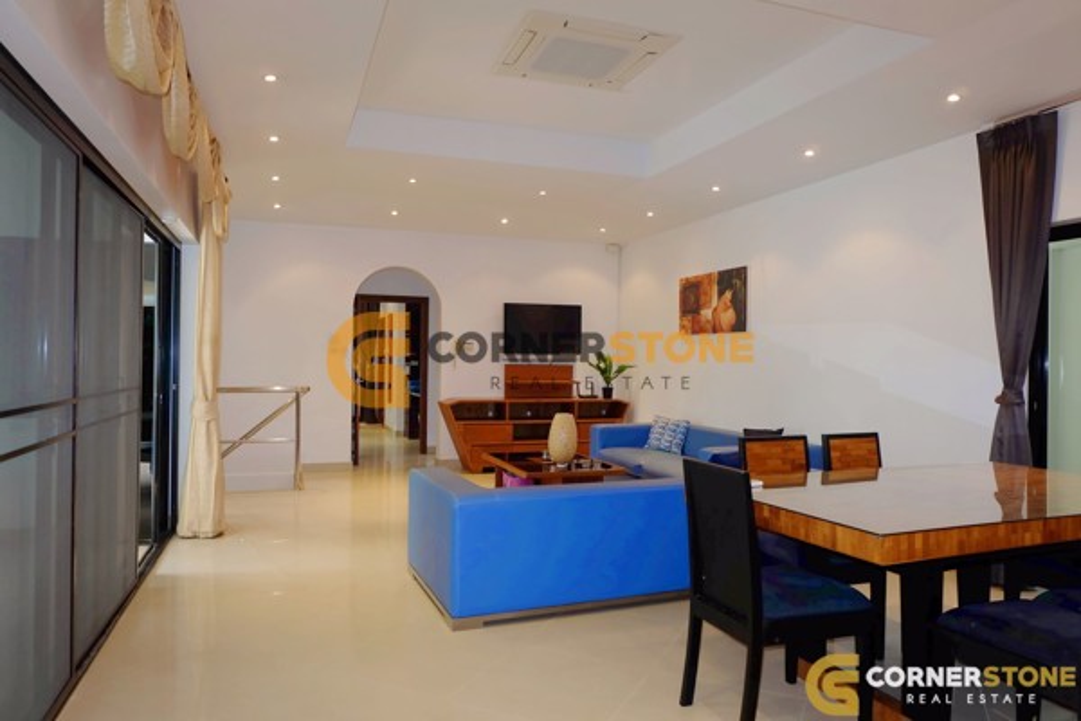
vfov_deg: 53.1
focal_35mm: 24
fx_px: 721
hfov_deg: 73.7
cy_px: 360
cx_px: 540
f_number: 3.5
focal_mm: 16
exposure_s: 1/30
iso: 200
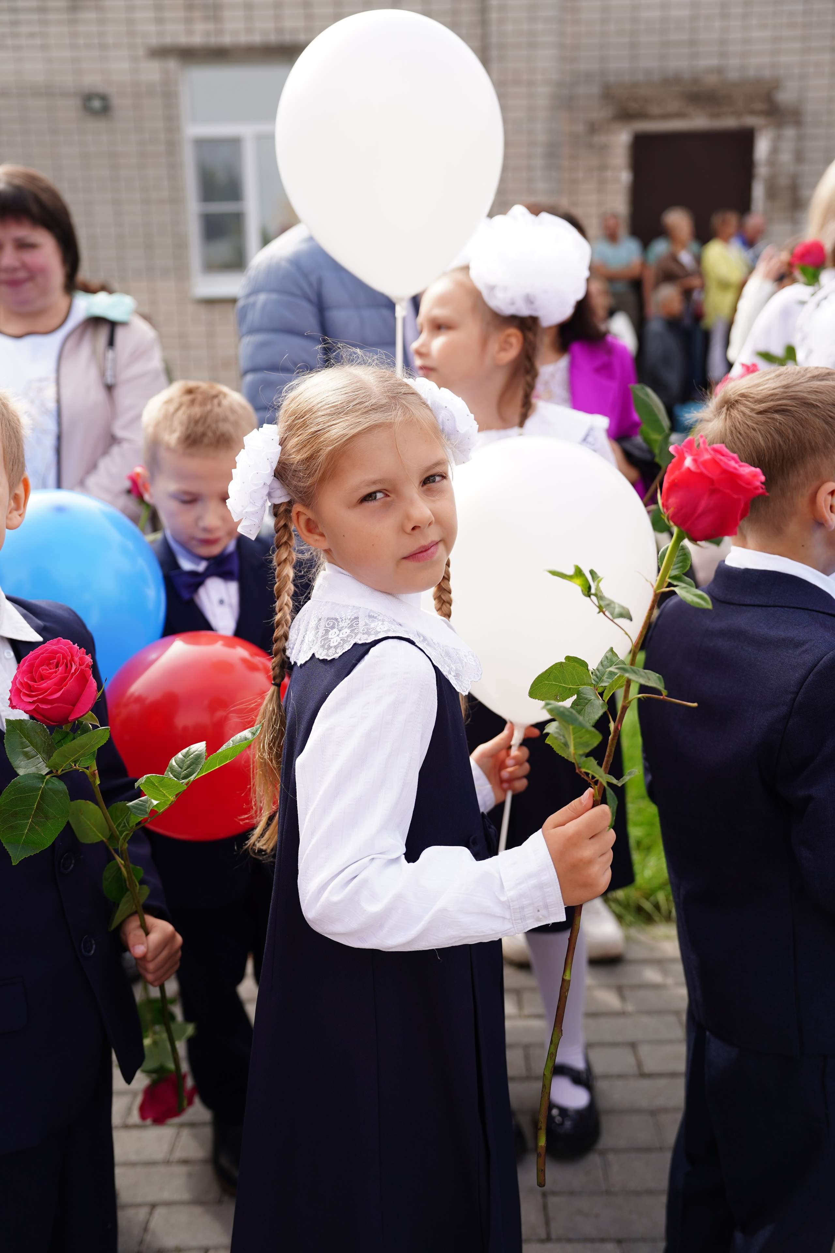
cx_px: 418
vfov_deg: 54.4
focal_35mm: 35
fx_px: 1218
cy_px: 626
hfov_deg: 37.9
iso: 100
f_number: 2.8
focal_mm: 35
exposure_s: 1/500
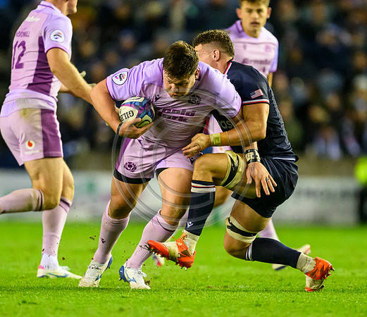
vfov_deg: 1.5
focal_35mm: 1075
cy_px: 184
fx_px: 12045
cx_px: 188
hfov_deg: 1.7
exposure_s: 1/1000
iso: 10000
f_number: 4
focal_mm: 560
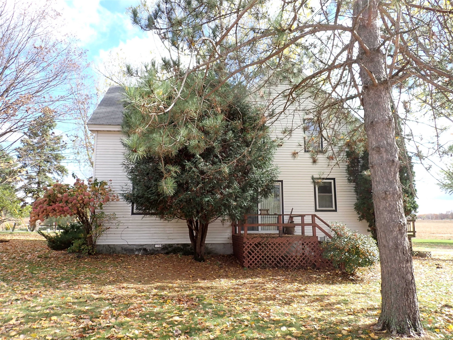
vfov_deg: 54.9
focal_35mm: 25
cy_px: 170
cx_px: 226
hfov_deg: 69.4
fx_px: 327
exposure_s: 1/400
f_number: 2.8
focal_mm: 4.5
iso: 100
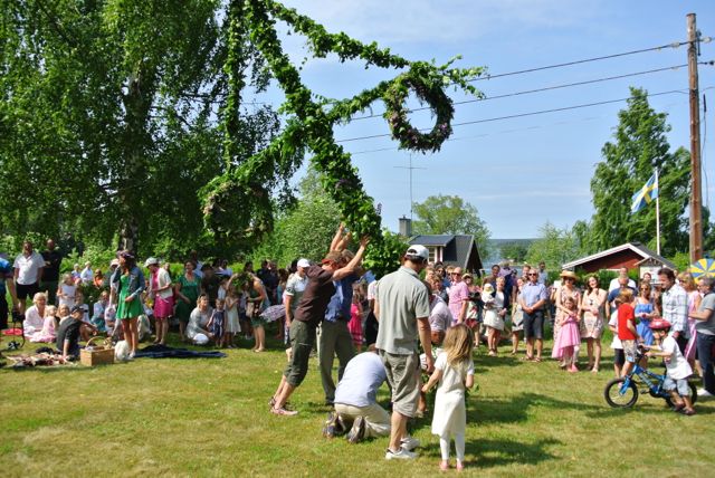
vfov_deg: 45.0
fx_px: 576
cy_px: 239
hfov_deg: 63.6
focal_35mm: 29
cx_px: 358
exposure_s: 1/500
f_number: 4.5
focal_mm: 11
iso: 100
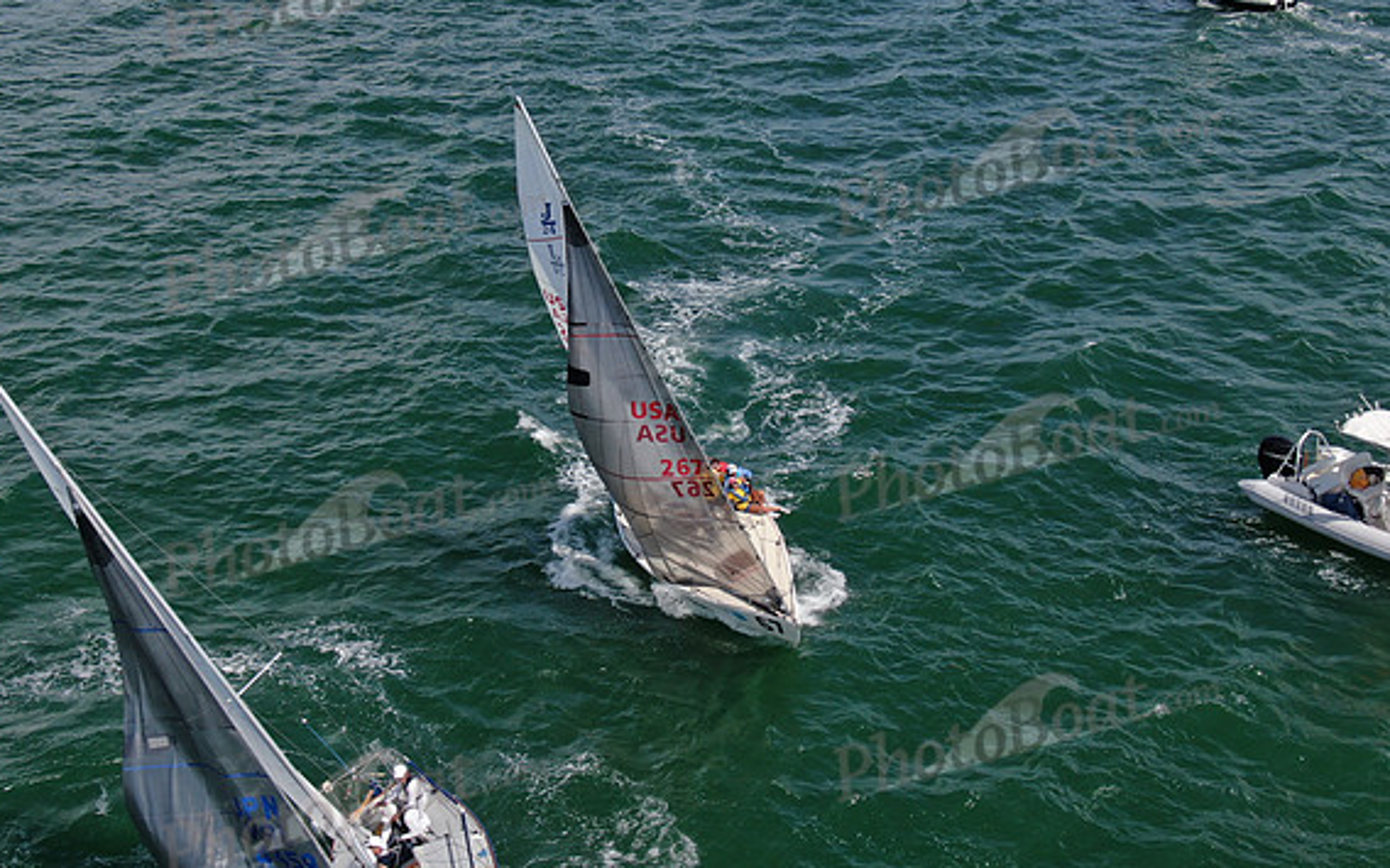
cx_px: 693
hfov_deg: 38.9
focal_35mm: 52
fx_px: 1970
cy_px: 346
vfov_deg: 24.8
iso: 100
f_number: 3.8
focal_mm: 8.6
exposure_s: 1/1000
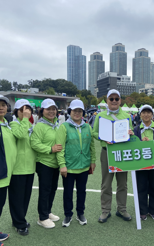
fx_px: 248
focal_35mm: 37
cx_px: 119
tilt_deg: -1.7
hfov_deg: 33.6
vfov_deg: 52.7
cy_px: 124
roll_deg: -0.9
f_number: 1.8
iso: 32
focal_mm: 4.25
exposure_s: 1/1063
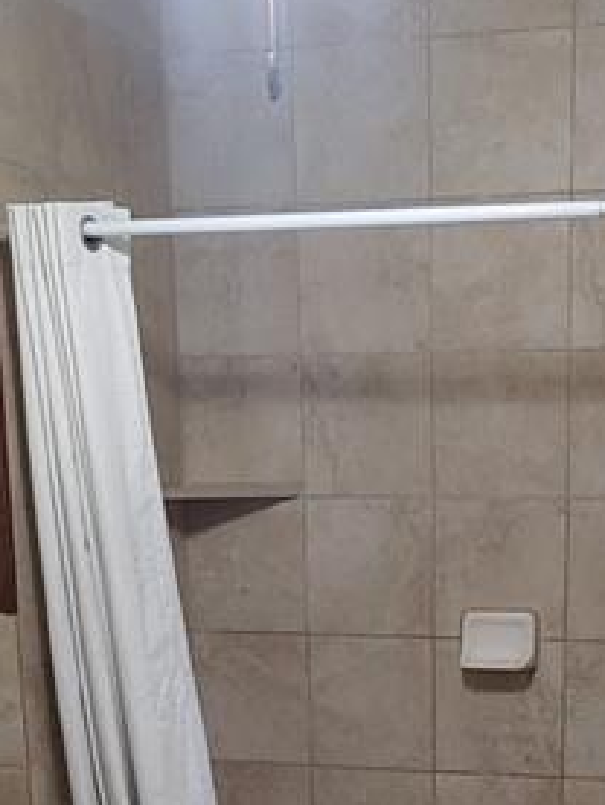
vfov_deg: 24.6
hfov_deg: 20.4
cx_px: 413
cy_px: 956
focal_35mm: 72
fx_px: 1677
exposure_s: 1/24
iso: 300
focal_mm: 4.36
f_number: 1.8
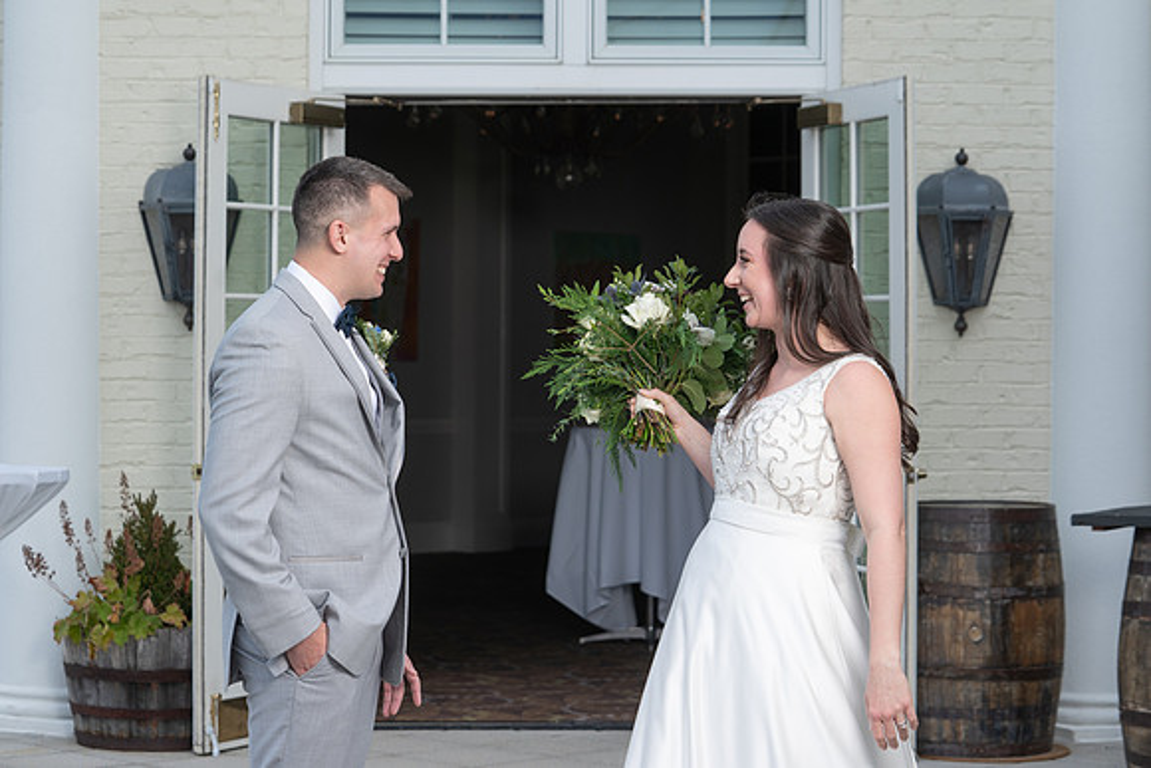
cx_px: 546
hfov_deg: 23.3
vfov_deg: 15.7
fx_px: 2791
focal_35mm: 87
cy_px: 407
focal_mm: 79
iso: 100
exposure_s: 1/250
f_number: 5.6
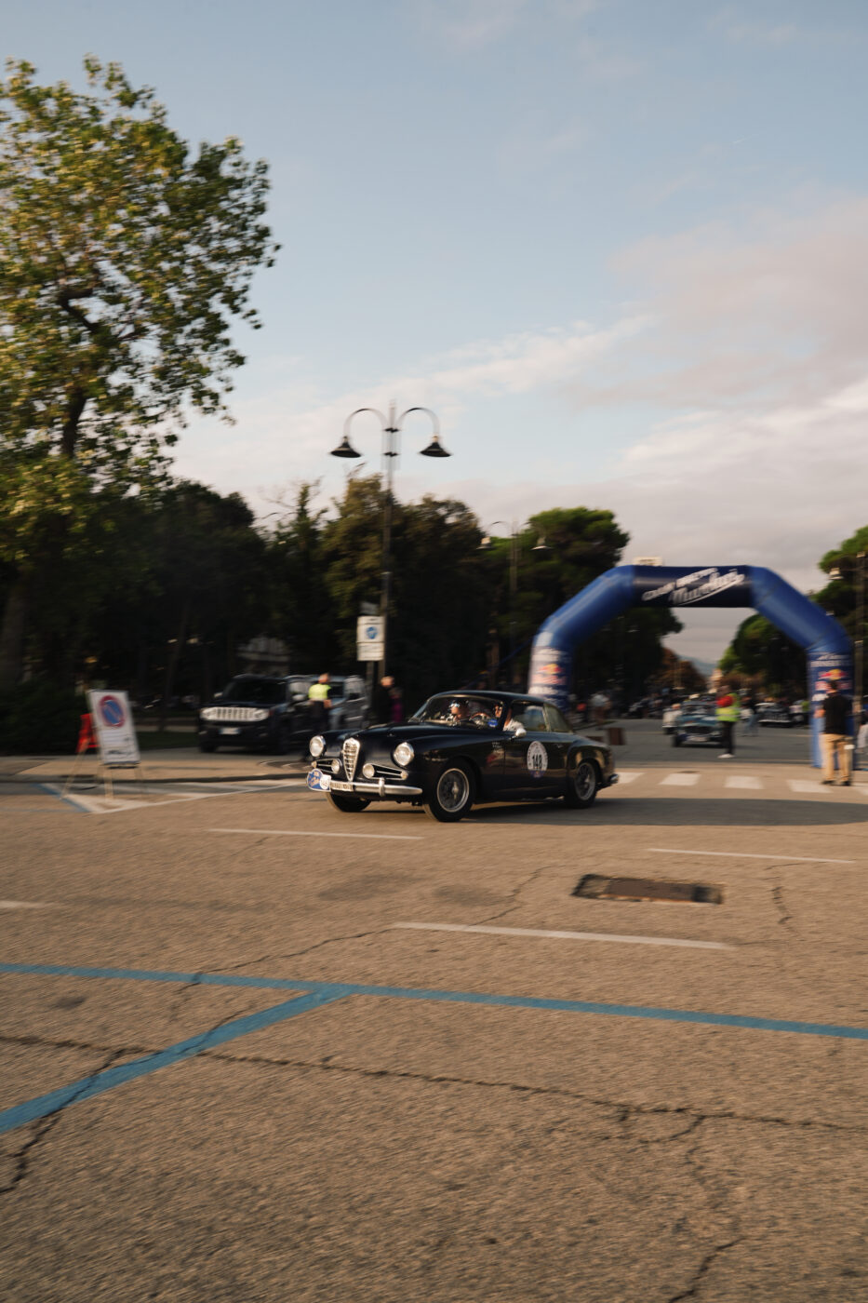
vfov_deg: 61.9
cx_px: 434
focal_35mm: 30
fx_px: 1085
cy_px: 652
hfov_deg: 43.6
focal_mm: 30
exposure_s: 1/50
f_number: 11
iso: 100
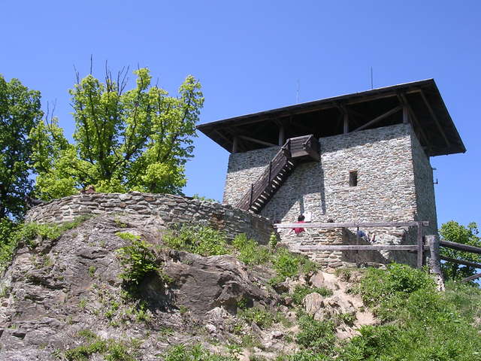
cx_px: 240
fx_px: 528
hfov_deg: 49.0
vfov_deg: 37.7
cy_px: 180
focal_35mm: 38
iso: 100
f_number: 5.6
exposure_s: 1/180
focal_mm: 5.8
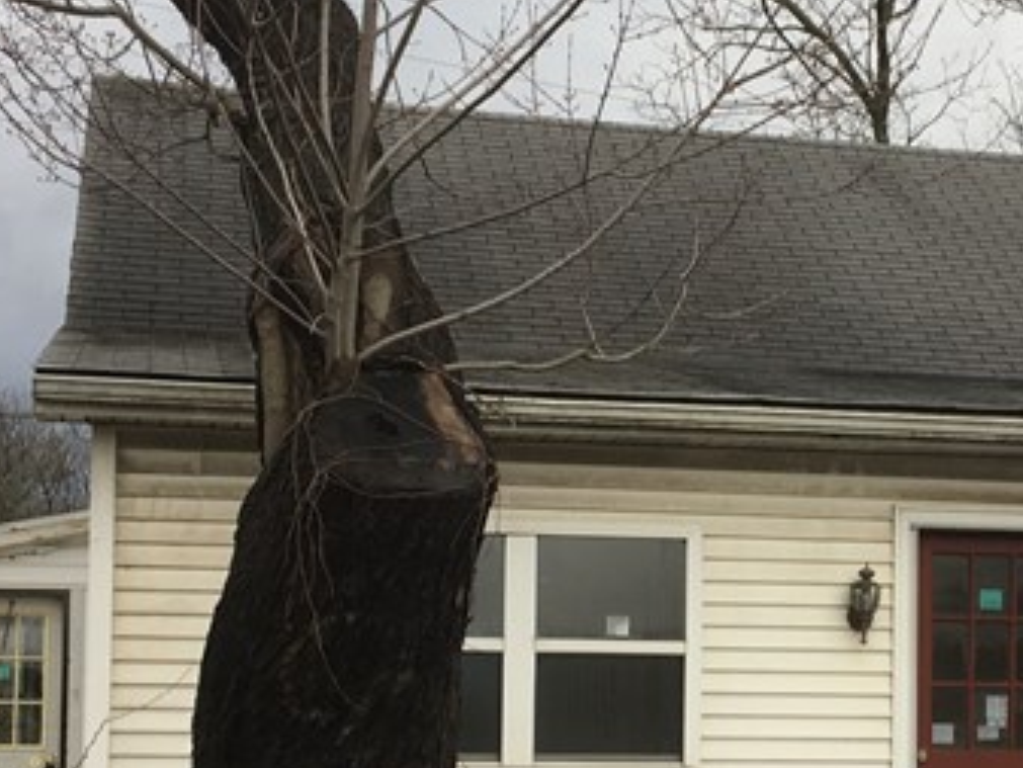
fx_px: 2602
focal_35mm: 88
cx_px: 835
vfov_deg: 16.7
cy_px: 616
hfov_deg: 21.9
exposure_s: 1/120
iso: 25
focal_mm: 4.15
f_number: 2.2
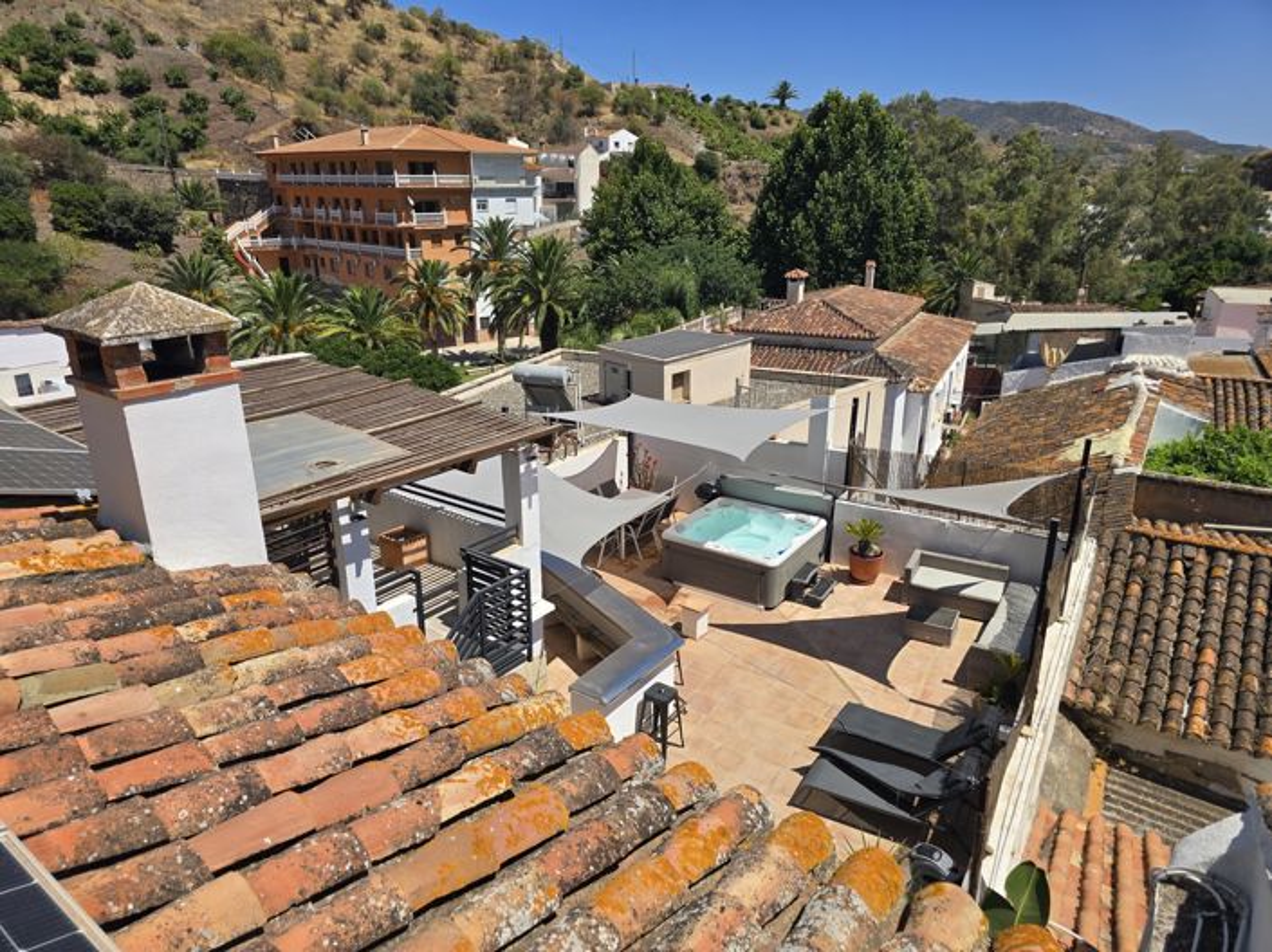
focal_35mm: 23
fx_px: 845
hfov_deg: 74.0
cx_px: 636
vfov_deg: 58.8
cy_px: 476
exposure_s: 1/1170
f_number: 1.7
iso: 12
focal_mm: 6.3
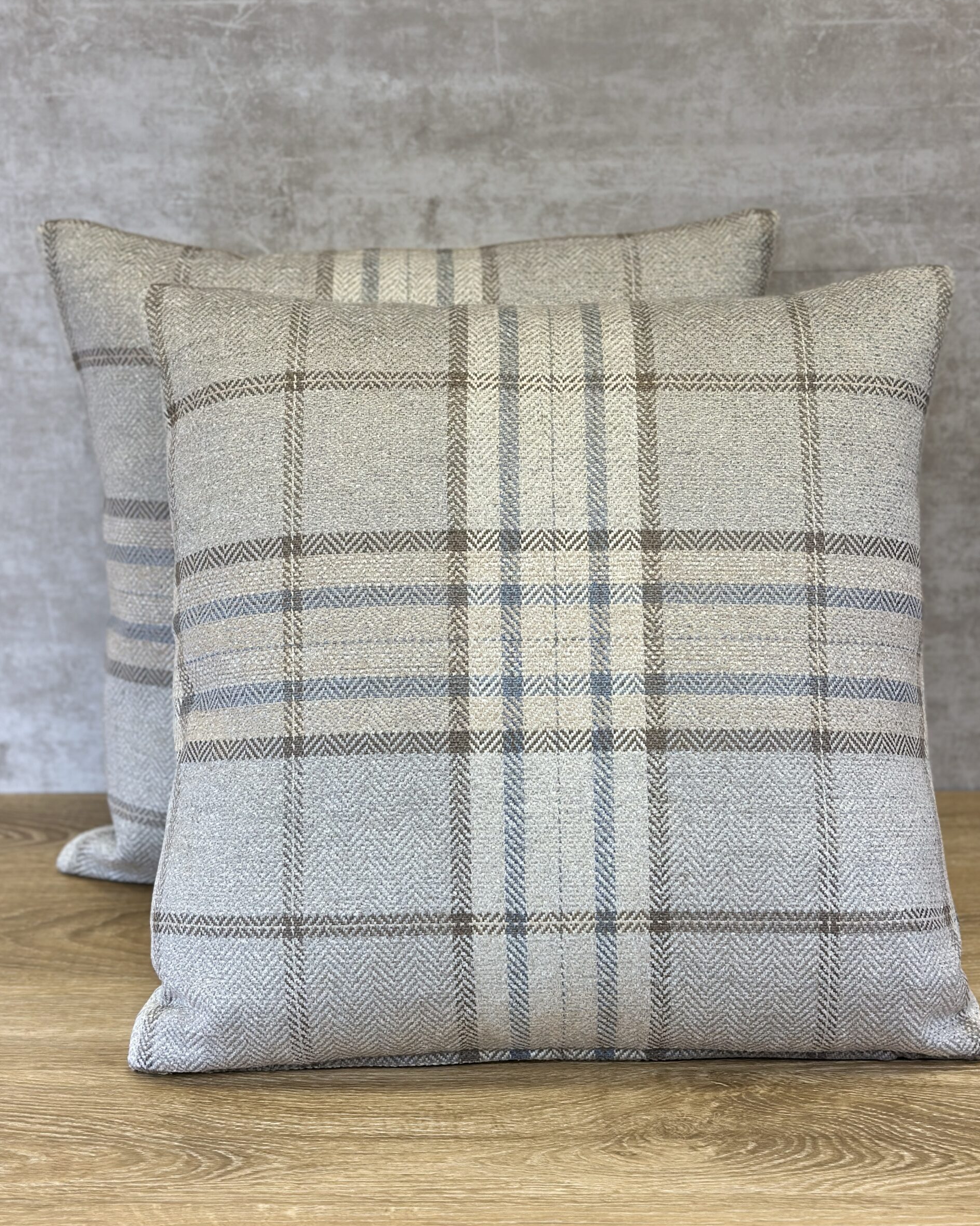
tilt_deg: -18.7
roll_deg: +0.7
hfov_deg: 29.7
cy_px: 646
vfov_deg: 36.6
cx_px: 491
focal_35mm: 51
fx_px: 1849
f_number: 1.78
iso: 80
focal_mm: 6.86
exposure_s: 1/193
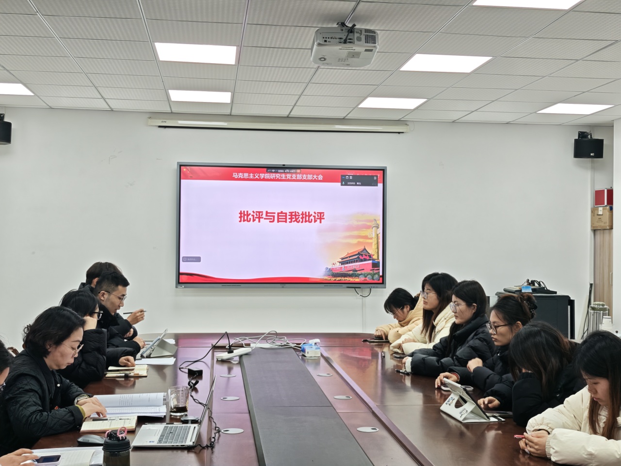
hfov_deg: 41.2
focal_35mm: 46
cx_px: 310
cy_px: 233
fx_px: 825
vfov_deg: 31.5
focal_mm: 6.55
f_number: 1.62
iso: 50
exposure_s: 1/135
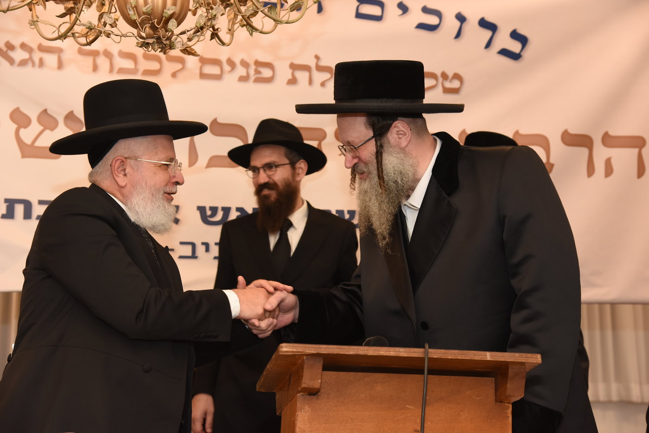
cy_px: 216
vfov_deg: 21.9
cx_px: 324
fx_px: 1118
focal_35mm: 62
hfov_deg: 32.4
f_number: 5
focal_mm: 62
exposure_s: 1/125
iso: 1250
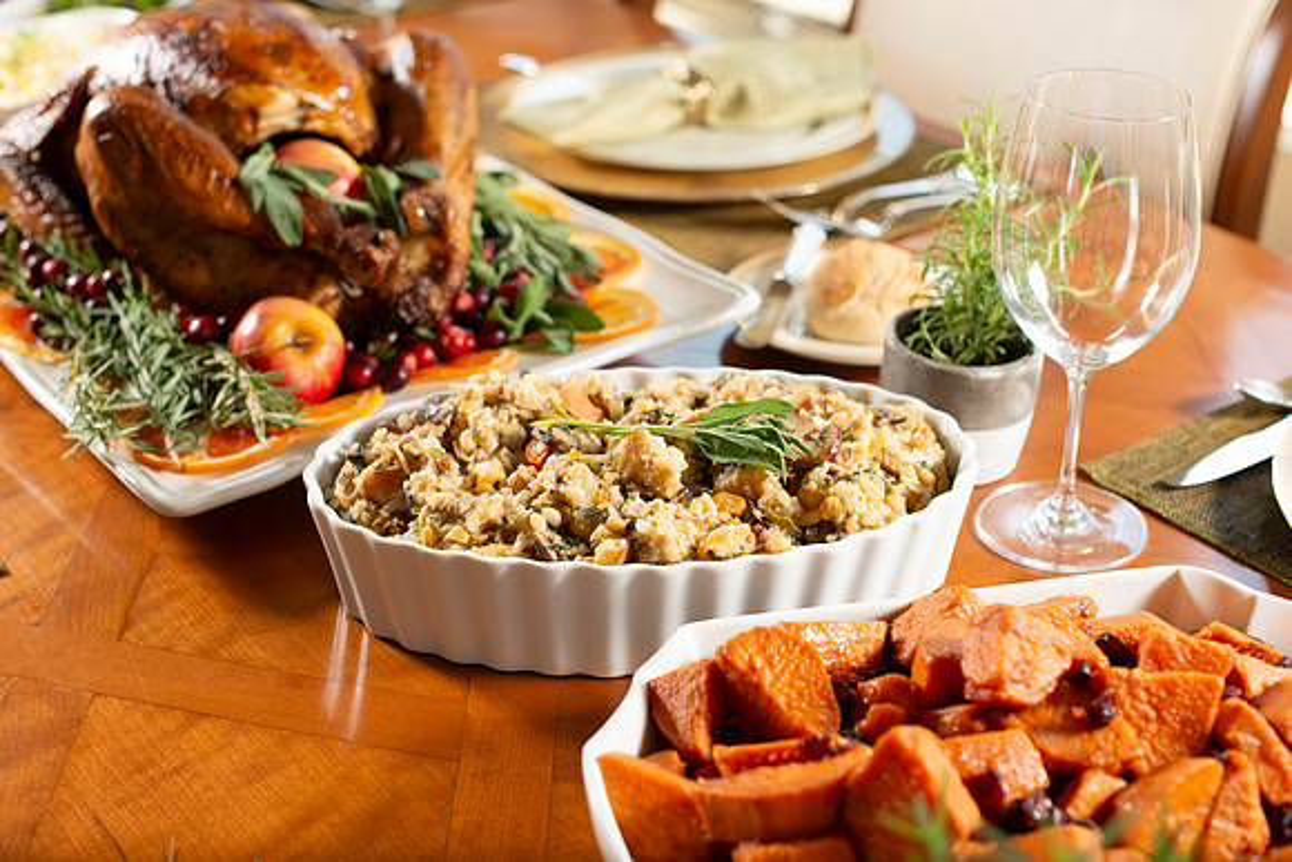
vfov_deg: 27.0
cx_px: 646
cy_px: 431
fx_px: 1795
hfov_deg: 39.6
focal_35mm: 50
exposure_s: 1/250
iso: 200
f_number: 4
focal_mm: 50
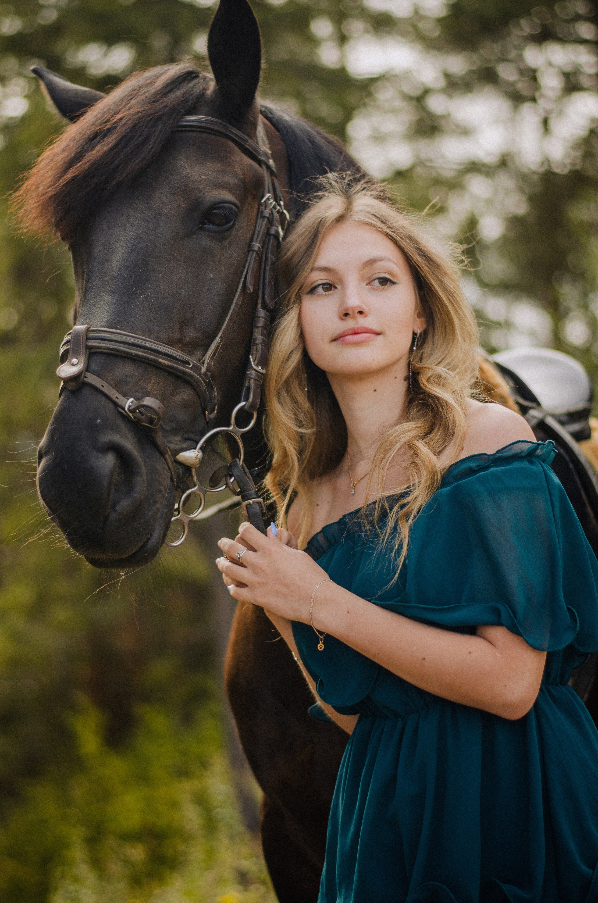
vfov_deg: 27.0
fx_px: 1877
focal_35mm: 75
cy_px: 452
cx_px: 299
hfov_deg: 18.1
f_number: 1.8
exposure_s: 1/640
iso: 100
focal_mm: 50
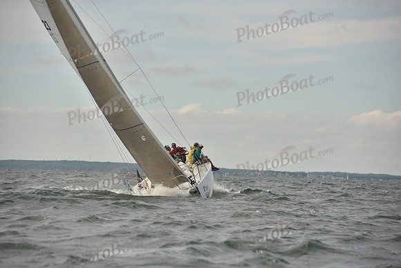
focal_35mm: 200
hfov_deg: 10.3
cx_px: 200
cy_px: 134
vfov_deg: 6.9
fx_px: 2228
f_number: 7.1
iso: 320
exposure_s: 1/1000
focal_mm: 200
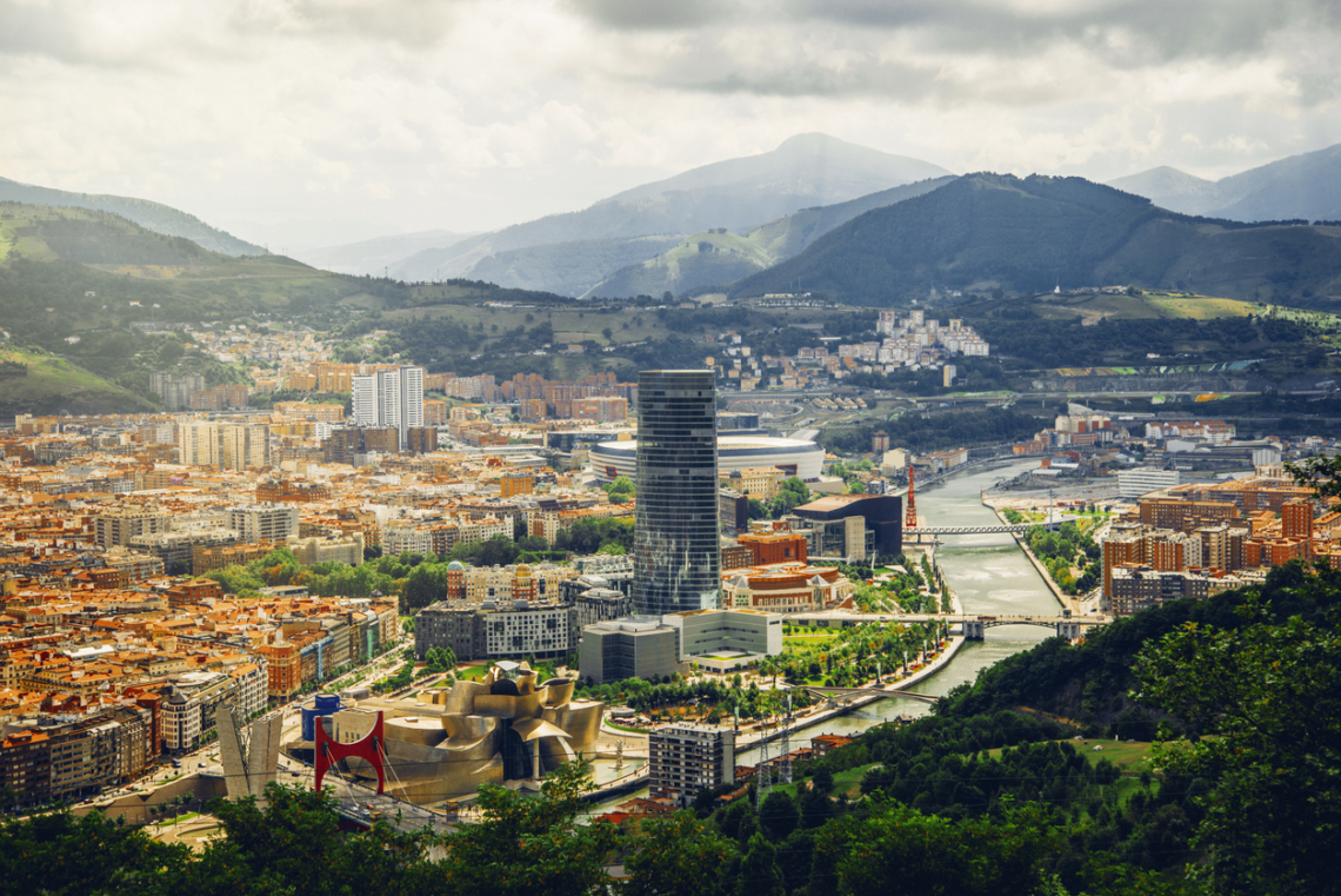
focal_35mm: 65
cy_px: 448
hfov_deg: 30.9
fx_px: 2422
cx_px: 670
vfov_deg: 20.9
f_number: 5.6
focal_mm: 65
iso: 100
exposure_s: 1/800
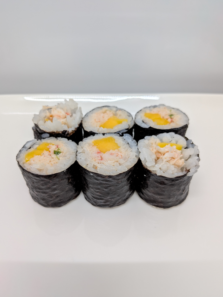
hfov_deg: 56.8
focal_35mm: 24
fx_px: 206
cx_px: 112
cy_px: 148
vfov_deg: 71.6
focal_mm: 4.53
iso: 33
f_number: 1.7
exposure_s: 1/240
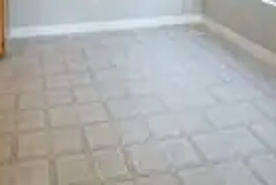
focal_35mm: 35
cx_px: 77
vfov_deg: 29.7
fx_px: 269
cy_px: -61
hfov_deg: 52.5
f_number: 9
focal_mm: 12
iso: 2000
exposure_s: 1/125
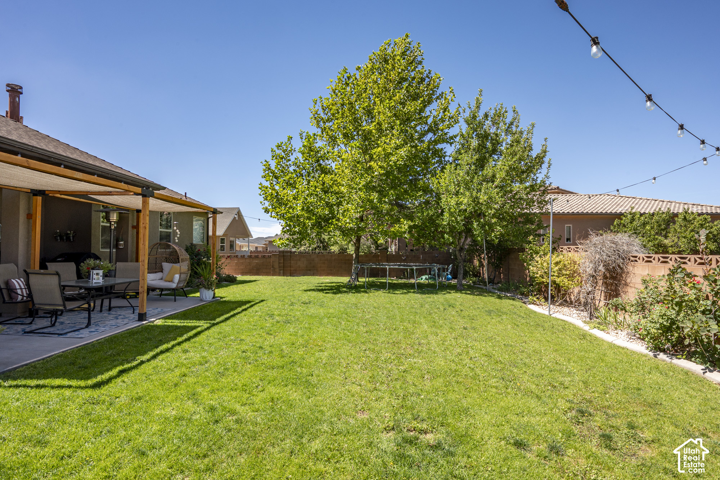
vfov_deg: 65.9
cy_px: 240
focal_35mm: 18
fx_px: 370
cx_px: 360
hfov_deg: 88.5
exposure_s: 1/160
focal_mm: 18.5
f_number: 13
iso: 200
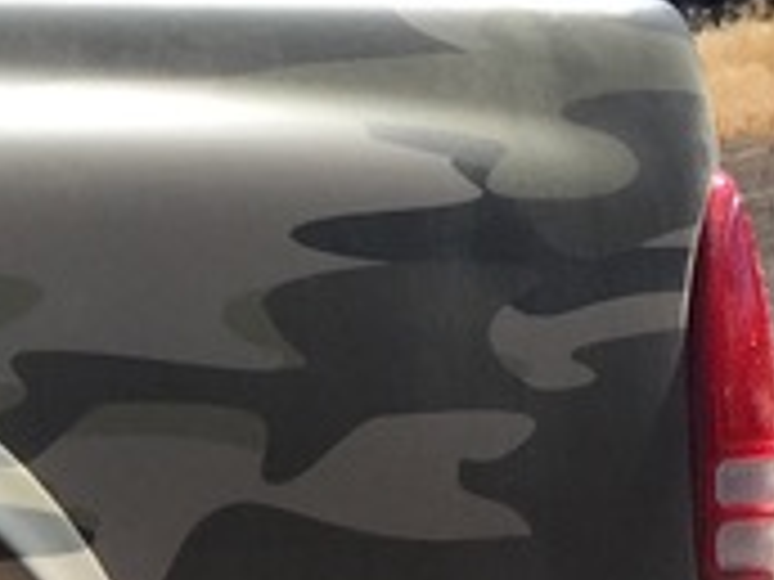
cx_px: -616
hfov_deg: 10.7
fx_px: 3868
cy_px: 414
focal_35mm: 173
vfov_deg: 8.6
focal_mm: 4.15
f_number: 2.2
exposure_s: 1/1721
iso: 32
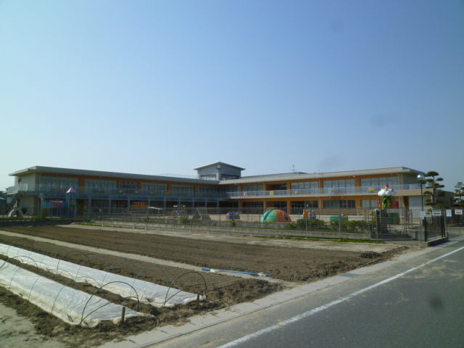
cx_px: 232
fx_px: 335
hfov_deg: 69.4
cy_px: 174
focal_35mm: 25
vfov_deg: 54.9
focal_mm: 4.5
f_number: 5.6
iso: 100
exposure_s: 1/640
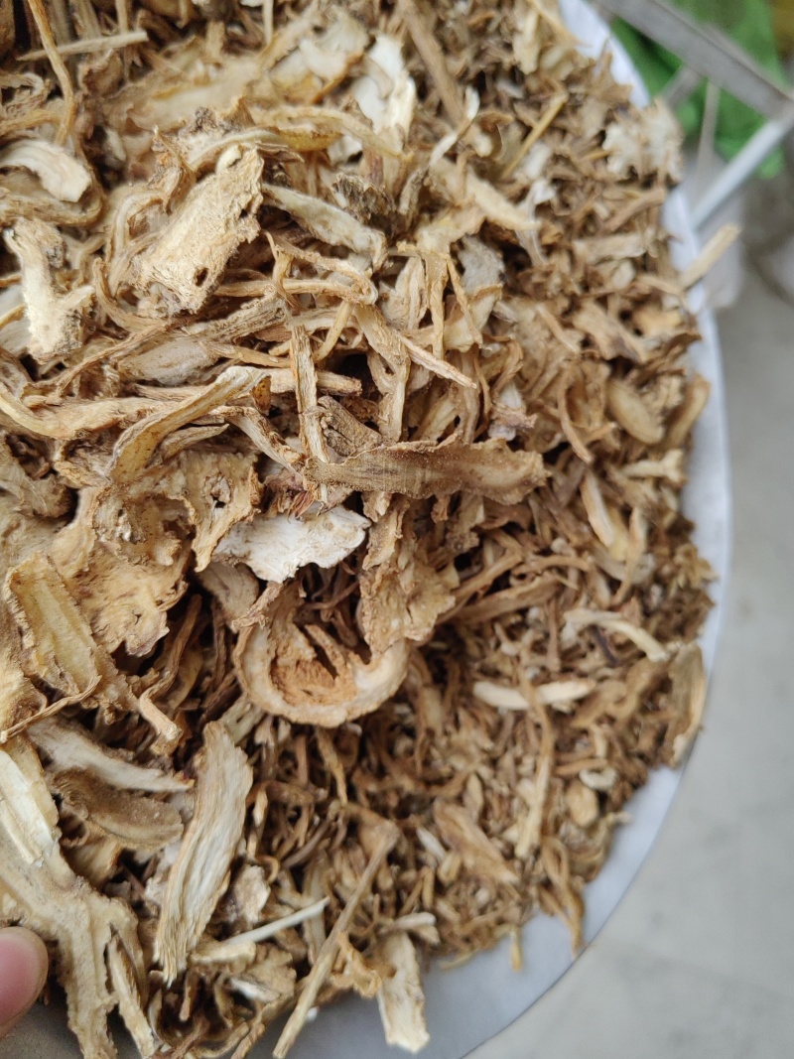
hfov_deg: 51.3
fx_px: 826
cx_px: 397
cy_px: 530
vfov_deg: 65.3
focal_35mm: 27
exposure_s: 1/100
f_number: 1.9
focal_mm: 5.52
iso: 80
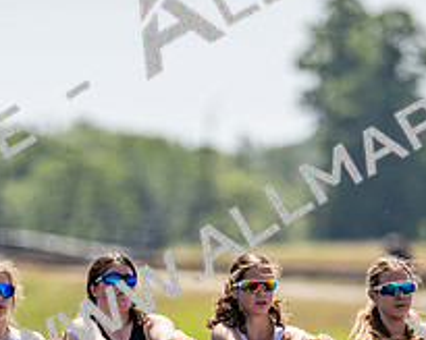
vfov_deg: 1.5
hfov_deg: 1.8
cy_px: 382
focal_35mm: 1063
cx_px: 254
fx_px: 13402
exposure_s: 1/2500
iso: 180
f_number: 4.5
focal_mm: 400
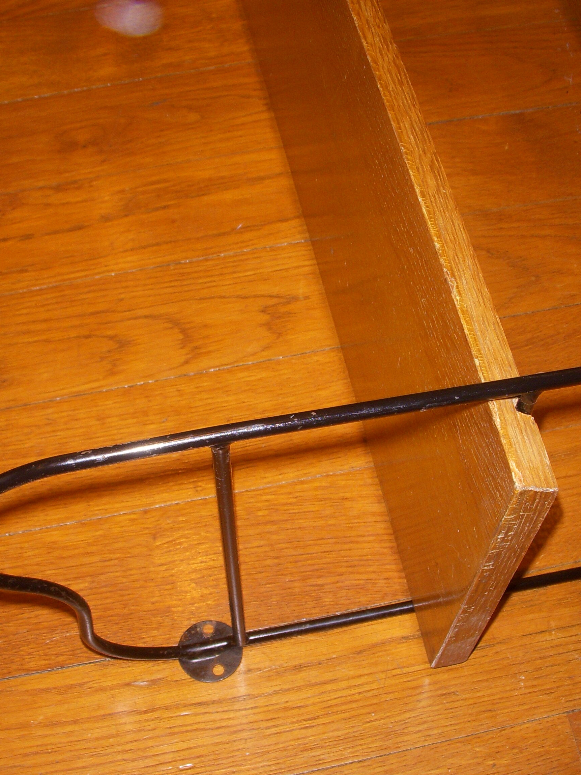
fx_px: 1208
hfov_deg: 27.0
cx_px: 276
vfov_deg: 35.5
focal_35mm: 54
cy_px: 405
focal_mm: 6.3
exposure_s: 1/30
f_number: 3.3
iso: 100
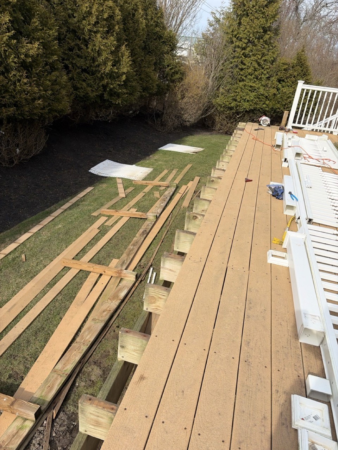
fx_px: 338
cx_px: 169
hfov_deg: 53.1
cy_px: 225
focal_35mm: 26
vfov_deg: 67.3
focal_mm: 5.96
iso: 50
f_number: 1.6
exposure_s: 1/2364
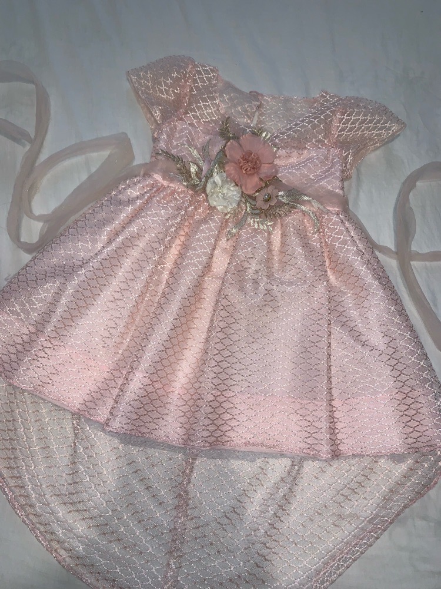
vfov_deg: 67.3
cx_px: 220
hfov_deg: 53.1
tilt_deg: -75.6
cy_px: 294
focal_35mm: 26
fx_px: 442
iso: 40
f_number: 1.8
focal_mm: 4.25
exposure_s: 1/46
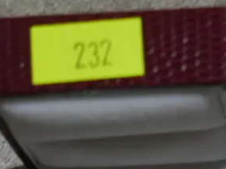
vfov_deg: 7.0
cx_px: 392
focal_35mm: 210
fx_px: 1370
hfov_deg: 9.1
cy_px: 240
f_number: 5.4
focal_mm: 29
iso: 400
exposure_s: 1/60
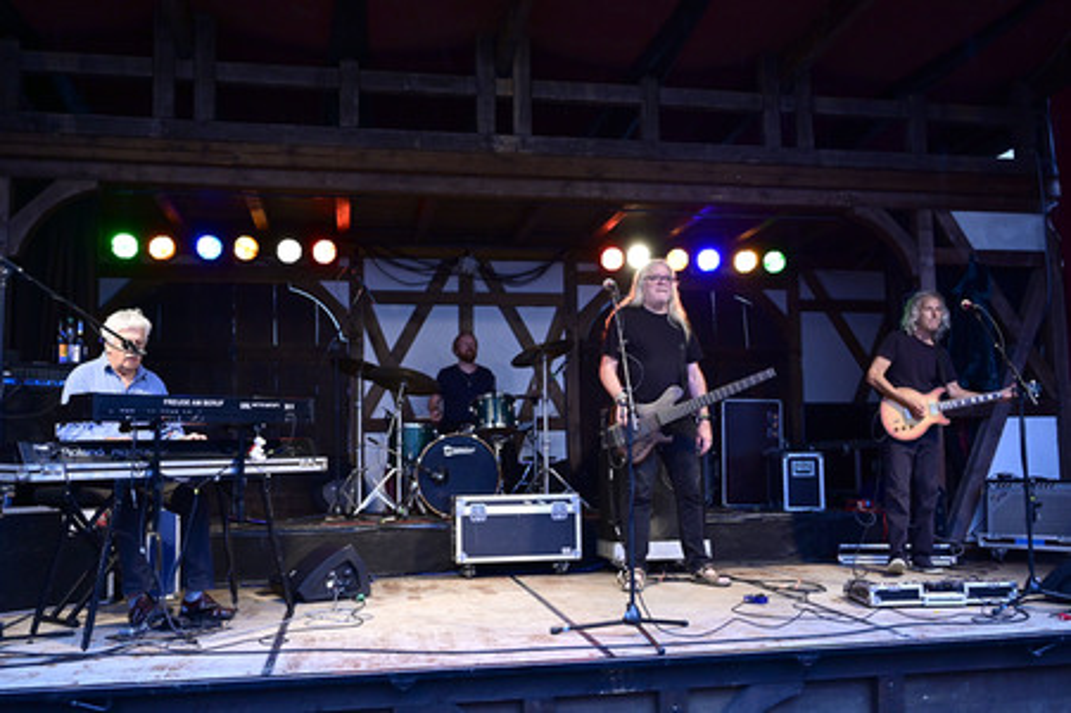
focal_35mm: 32
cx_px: 536
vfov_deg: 41.7
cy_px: 356
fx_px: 936
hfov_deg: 59.5
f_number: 3.5
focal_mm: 31.5
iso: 2000
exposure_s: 1/125
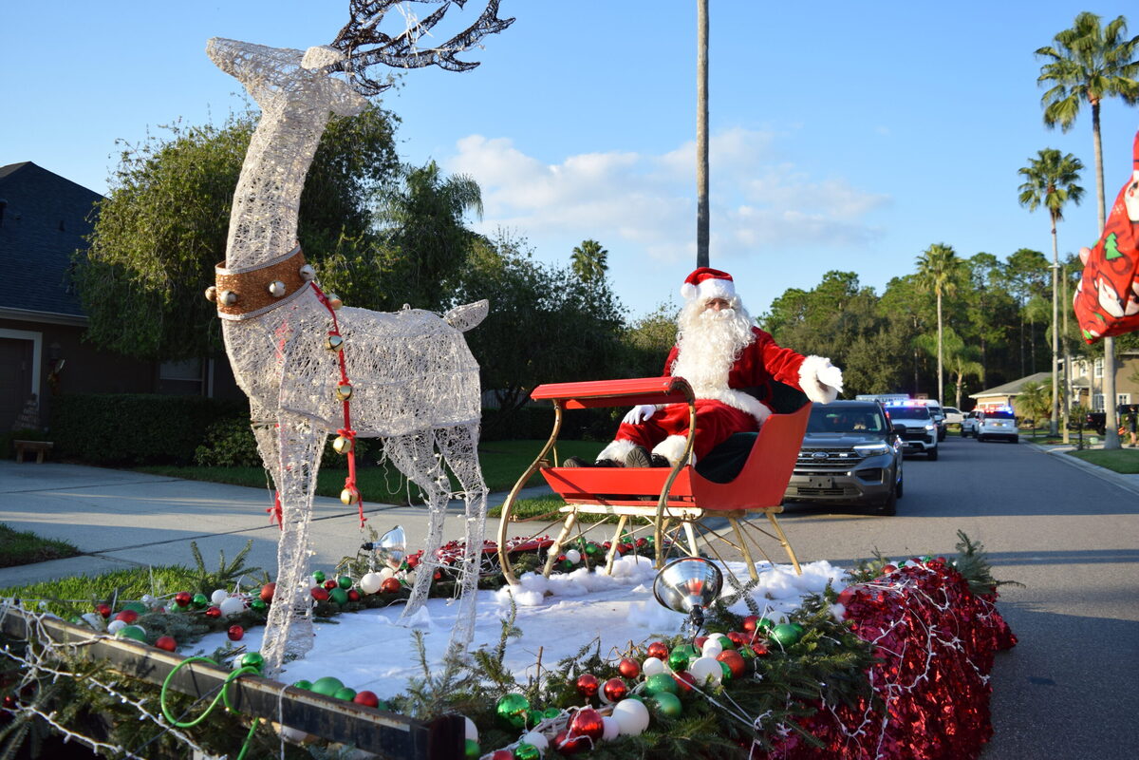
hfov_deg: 67.4
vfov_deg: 47.9
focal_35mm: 27
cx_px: 570
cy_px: 380
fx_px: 854
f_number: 5
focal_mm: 18
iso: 400
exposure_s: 1/1250
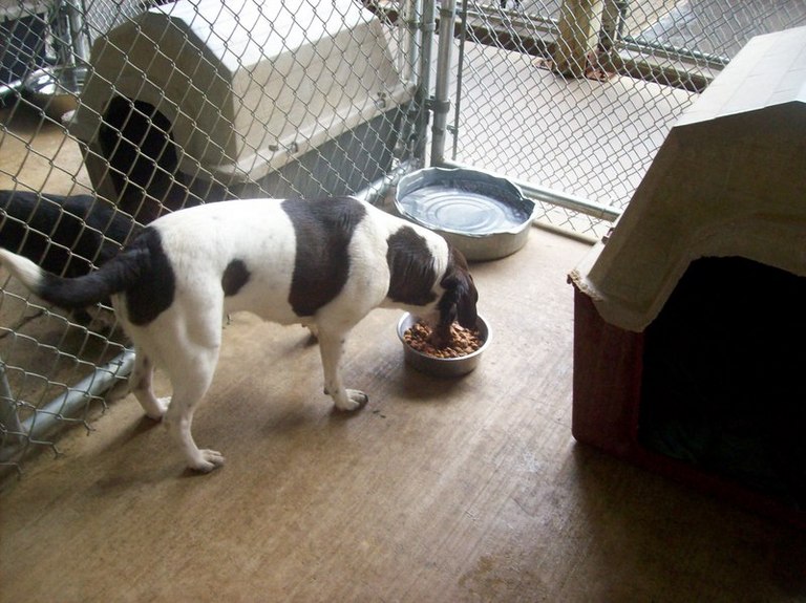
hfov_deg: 51.4
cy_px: 302
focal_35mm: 36
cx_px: 403
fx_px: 838
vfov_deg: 39.6
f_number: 2.7
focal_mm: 6
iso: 200
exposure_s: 1/64
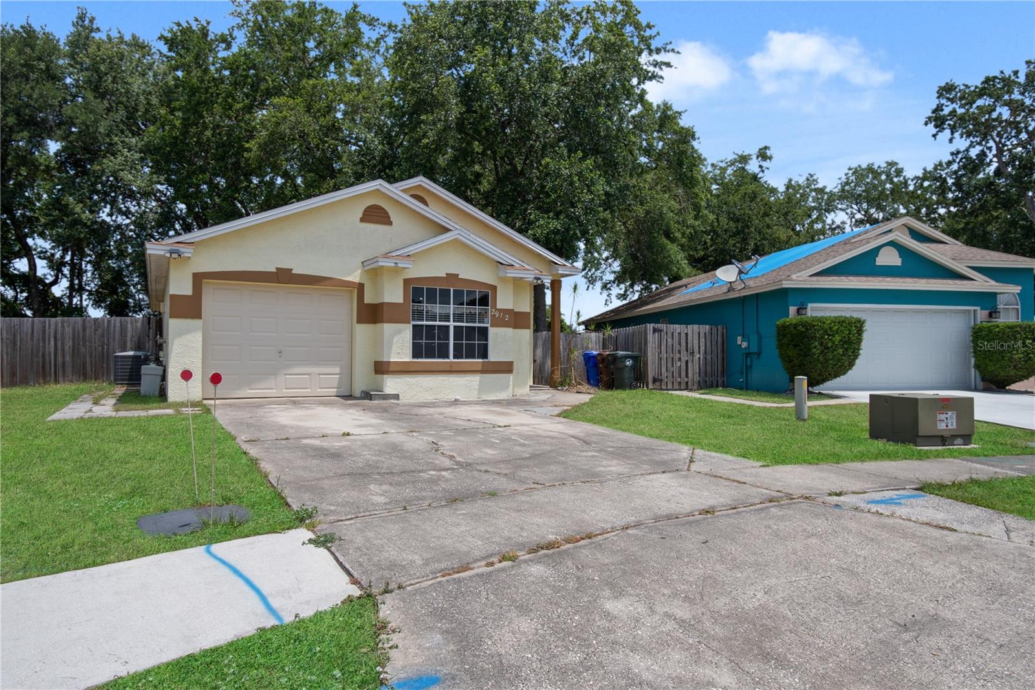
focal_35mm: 21
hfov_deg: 81.2
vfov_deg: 59.5
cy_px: 345
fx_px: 604
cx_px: 518
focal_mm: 14
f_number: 7.1
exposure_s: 1/320
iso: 100
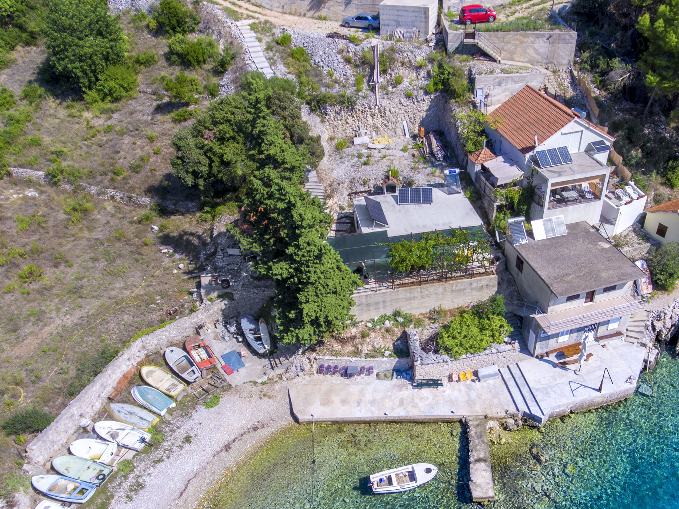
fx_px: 588
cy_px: 333
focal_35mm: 30
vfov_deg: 46.2
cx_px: 411
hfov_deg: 59.4
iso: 100
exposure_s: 1/2900
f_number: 2.8
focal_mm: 3.61
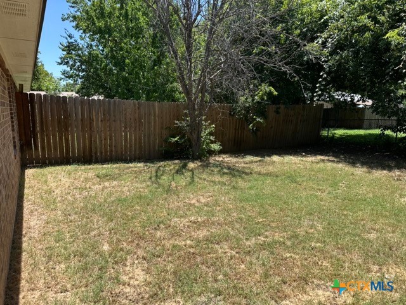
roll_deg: +0.0
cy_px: 152
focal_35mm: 24
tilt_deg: -8.4
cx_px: 203
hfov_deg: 71.6
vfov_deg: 56.8
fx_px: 281
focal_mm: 6.86
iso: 80
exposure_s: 1/1880
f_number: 1.78
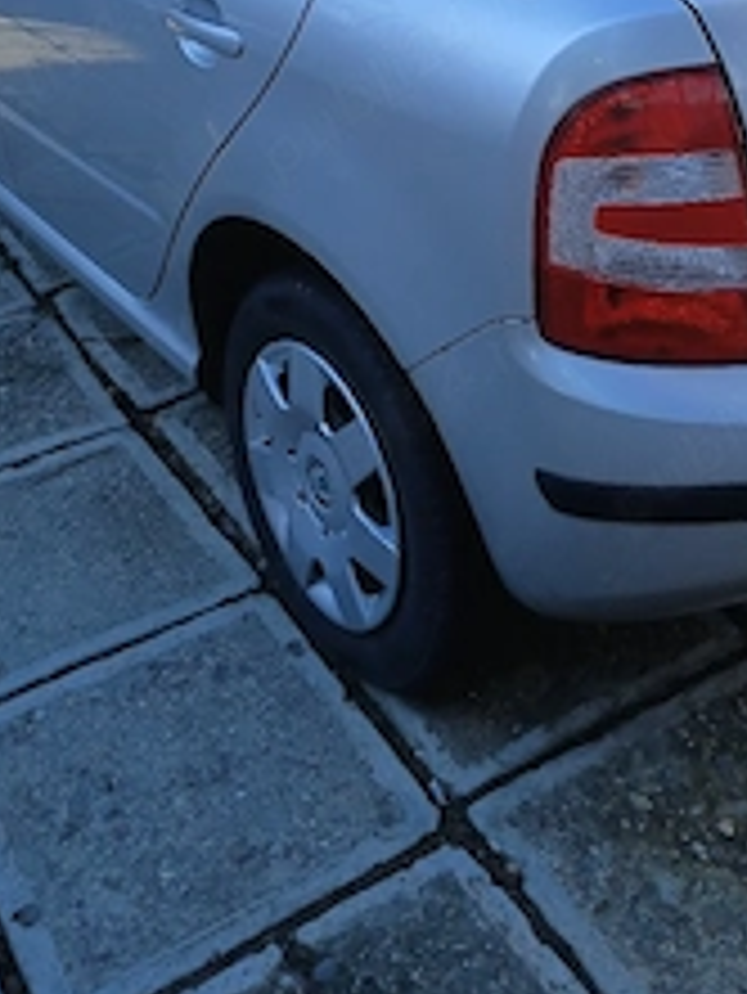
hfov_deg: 30.7
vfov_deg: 38.0
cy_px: 121
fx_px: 1351
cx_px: 495
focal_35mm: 47
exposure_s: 1/227
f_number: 1.8
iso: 20
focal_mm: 3.98
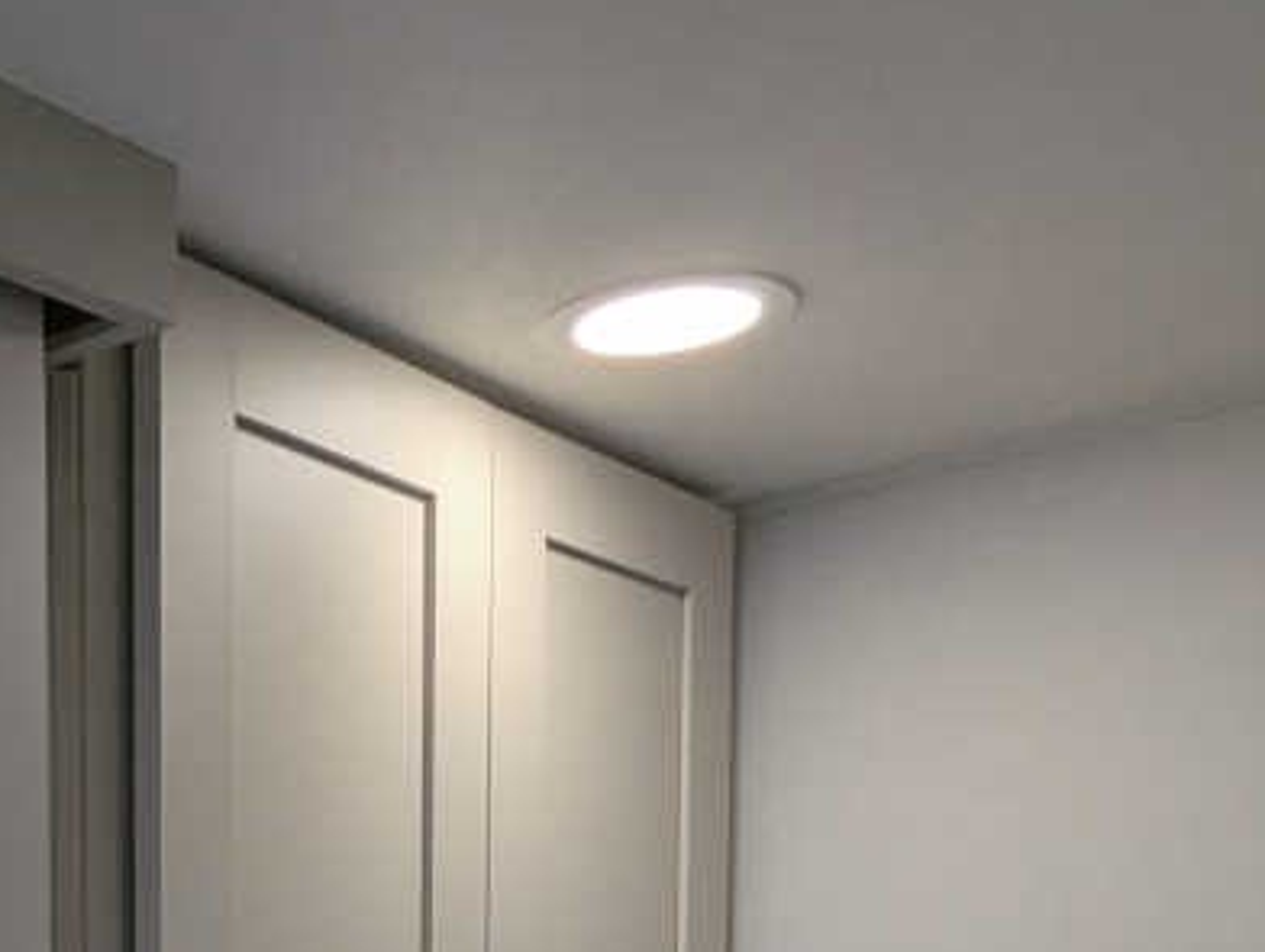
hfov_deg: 30.6
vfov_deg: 21.8
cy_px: 1397
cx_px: -86
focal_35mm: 57
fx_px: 2086
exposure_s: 1/183
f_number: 2.2
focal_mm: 2.35
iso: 83
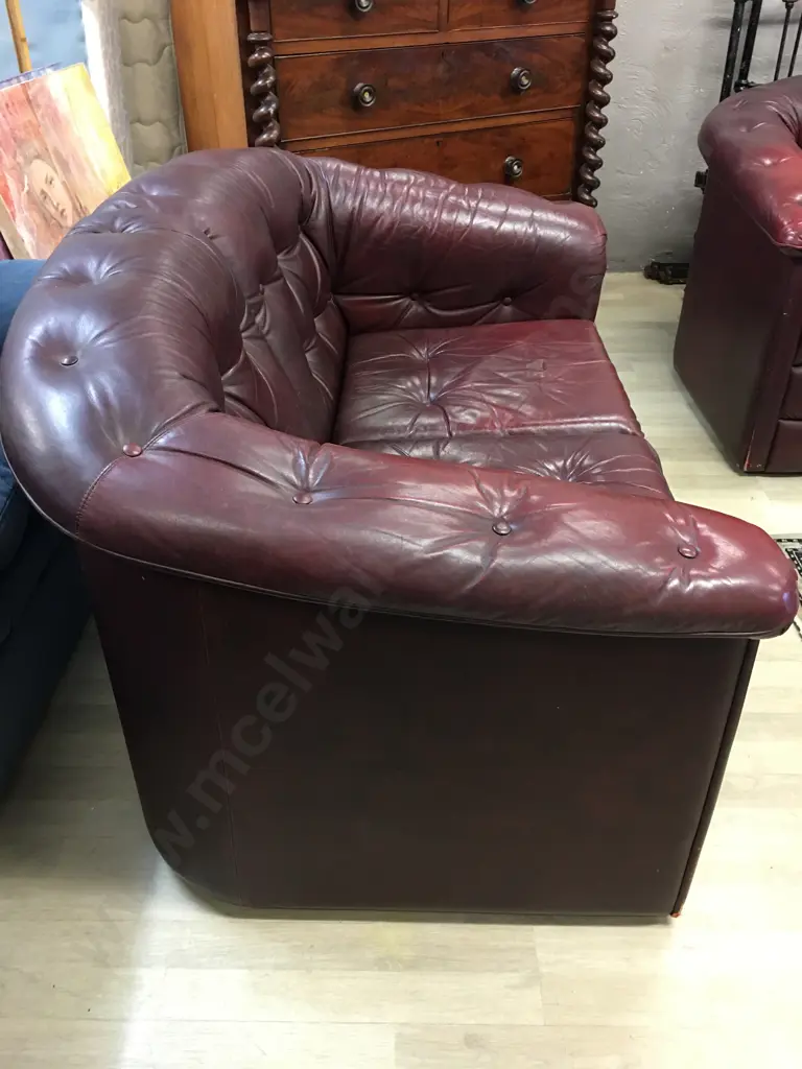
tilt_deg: -33.7
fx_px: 896
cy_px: 534
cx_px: 401
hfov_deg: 48.2
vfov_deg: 61.7
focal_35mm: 29
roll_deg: -1.9
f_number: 2.2
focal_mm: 4.15
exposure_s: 1/17
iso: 100
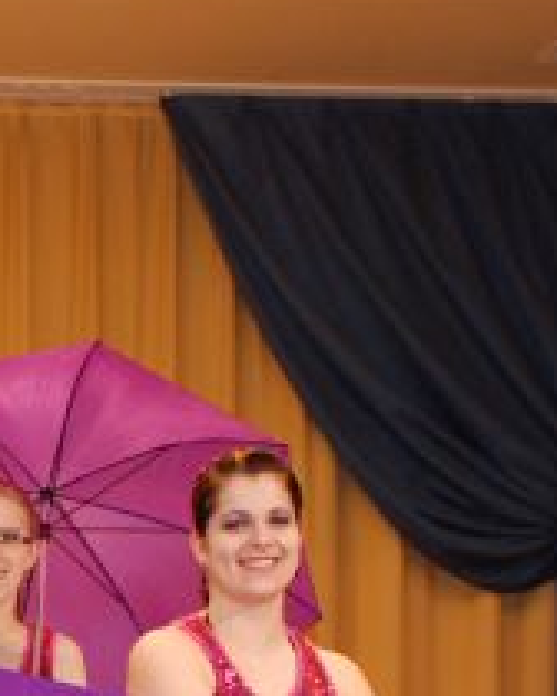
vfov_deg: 14.4
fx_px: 2658
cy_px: 845
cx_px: -348
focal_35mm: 129
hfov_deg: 11.3
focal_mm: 24
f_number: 5
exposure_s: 1/60
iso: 800
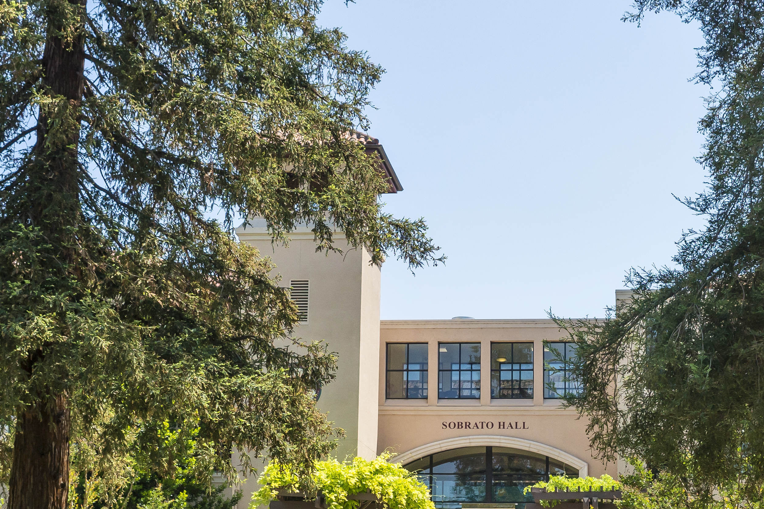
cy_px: 340
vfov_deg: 18.9
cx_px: 429
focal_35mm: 72
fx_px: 1528
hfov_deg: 28.0
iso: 320
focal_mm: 30
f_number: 4.5
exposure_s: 1/1600
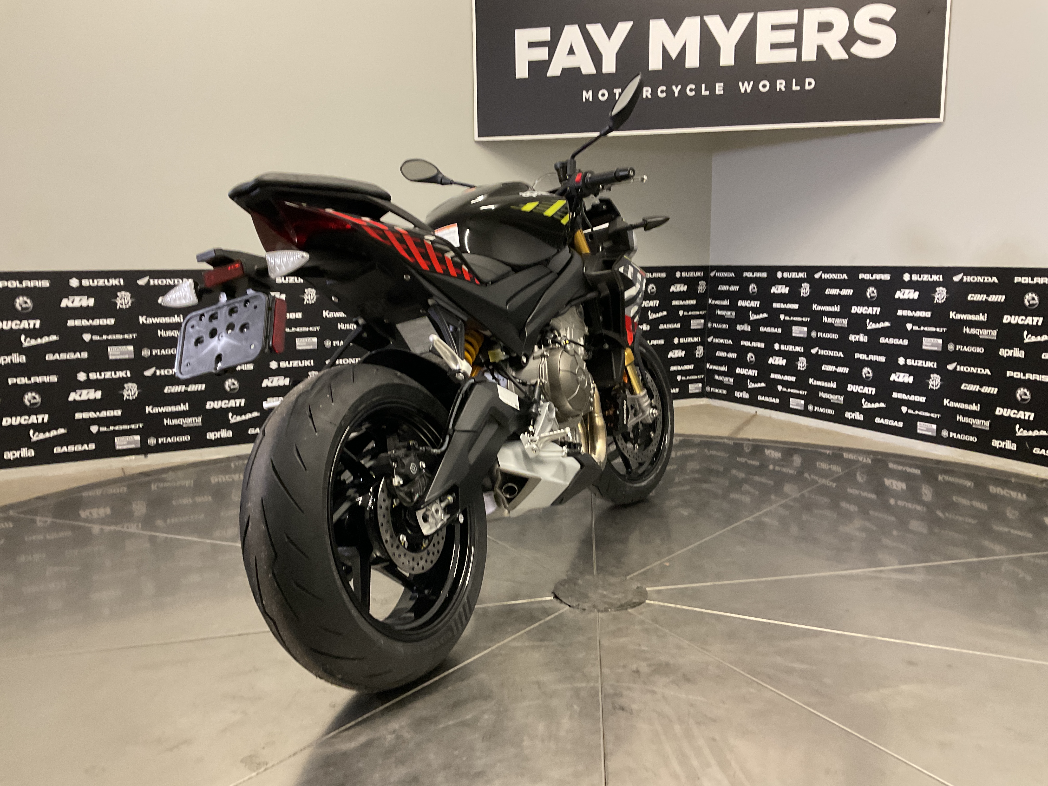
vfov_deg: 48.2
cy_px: 393
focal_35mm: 29
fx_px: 878
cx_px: 524
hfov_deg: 61.7
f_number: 1.8
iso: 250
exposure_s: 1/40
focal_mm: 3
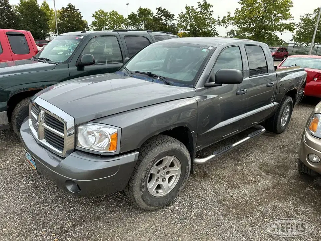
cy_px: 120
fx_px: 223
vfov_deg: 56.8
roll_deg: +0.3
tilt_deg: -15.4
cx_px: 160
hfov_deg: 71.6
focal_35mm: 24
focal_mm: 6.86
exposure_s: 1/2028
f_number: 1.78
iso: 80
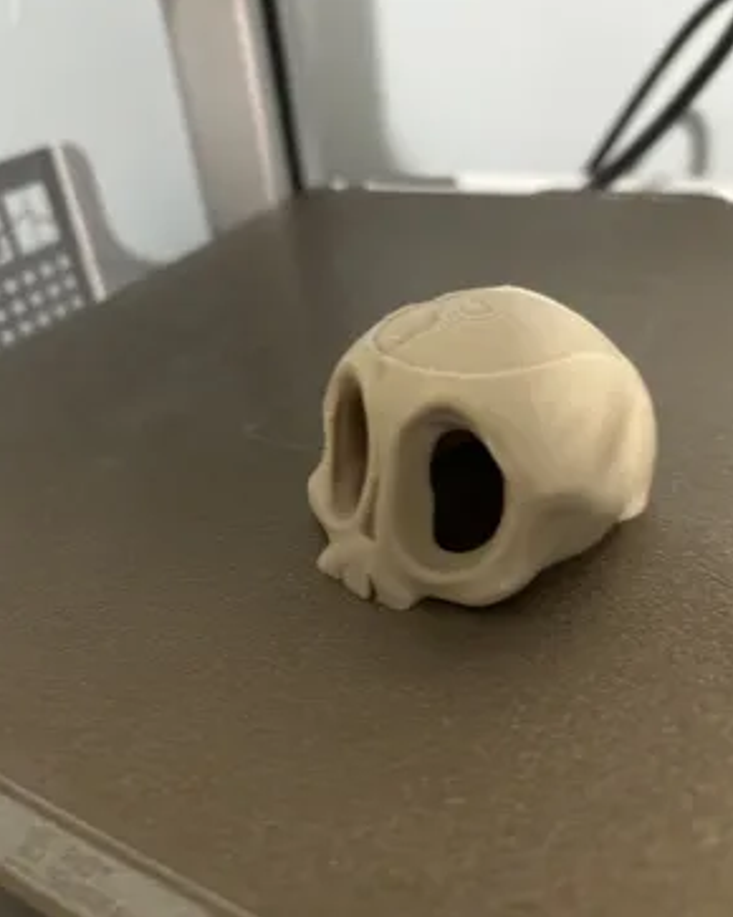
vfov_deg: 62.2
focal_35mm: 28
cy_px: 452
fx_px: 760
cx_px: 374
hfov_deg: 51.5
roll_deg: +7.7
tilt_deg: -32.2
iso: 640
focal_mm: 5.7
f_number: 1.5
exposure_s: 1/33
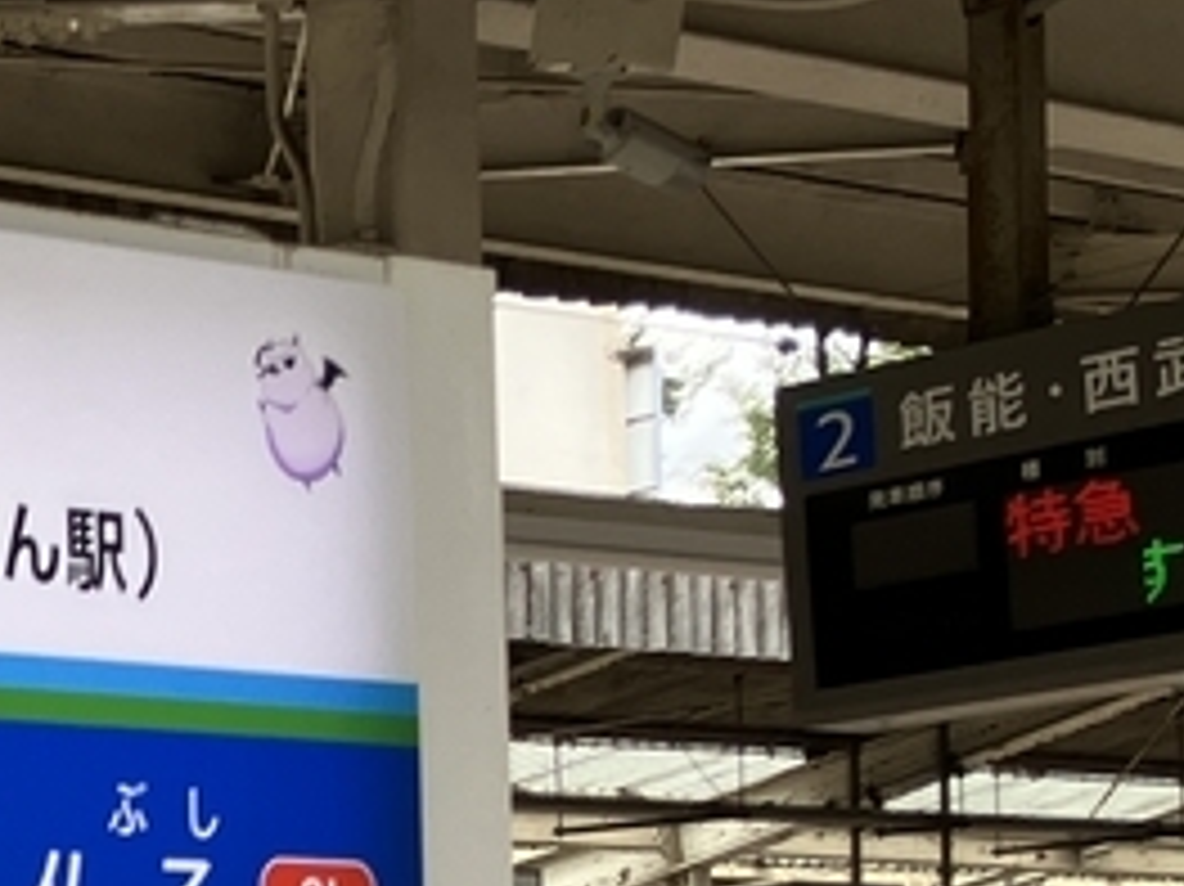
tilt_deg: +0.0
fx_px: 4376
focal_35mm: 128
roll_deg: +2.4
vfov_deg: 11.0
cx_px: -1292
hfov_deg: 13.1
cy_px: 1439
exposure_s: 1/196
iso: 25
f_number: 1.8
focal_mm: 3.99
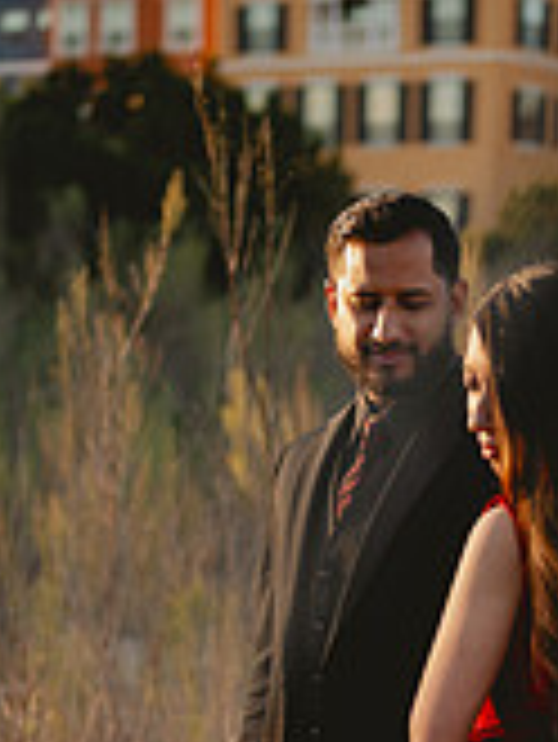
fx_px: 2812
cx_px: 457
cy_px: 720
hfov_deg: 11.3
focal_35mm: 131
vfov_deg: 14.8
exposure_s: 1/800
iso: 50
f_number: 1.8
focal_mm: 50
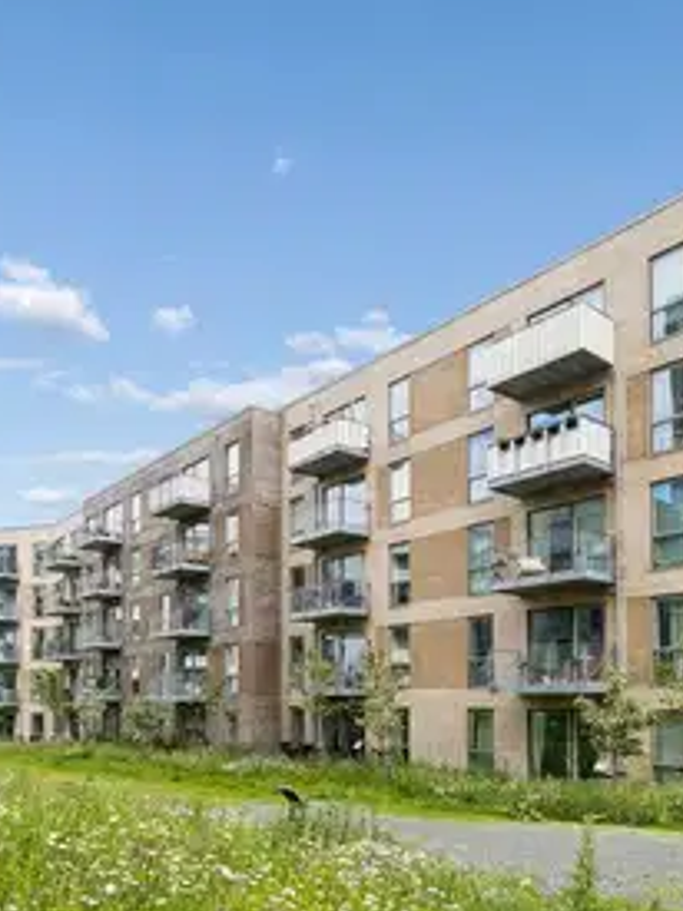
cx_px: 328
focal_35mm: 25
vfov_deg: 68.6
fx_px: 668
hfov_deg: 54.1
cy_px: 451
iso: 400
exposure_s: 1/500
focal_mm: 11.5
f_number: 8
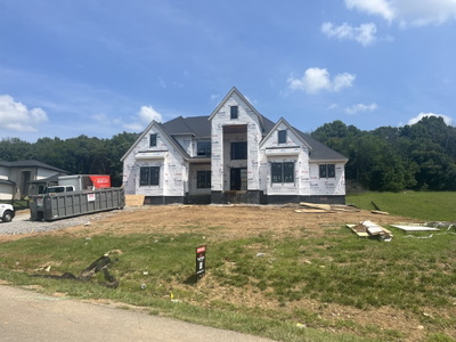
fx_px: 343
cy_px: 171
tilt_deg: +5.7
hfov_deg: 67.3
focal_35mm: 26
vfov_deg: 53.1
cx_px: 228
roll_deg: -1.9
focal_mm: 5.1
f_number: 1.6
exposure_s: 1/4651
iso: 50
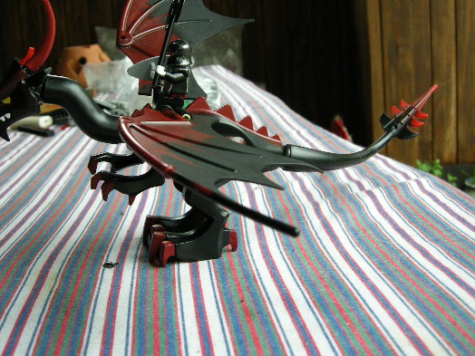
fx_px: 604
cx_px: 205
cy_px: 143
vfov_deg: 32.8
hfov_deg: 42.8
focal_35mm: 44
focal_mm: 7.5
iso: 94
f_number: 3
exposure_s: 1/42.6
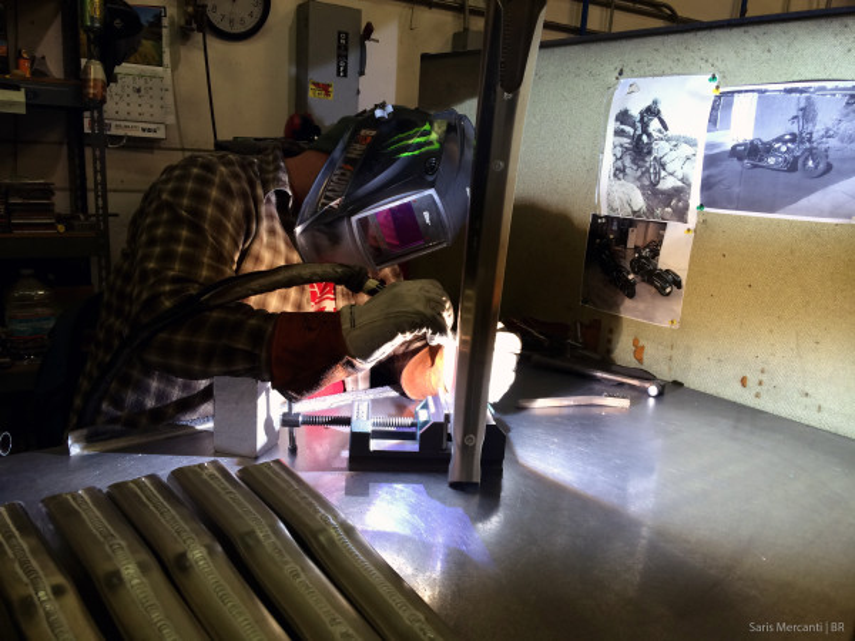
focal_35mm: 30
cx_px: 428
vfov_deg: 46.8
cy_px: 320
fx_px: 741
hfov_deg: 60.0
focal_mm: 4.12
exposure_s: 1/40
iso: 40
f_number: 2.2
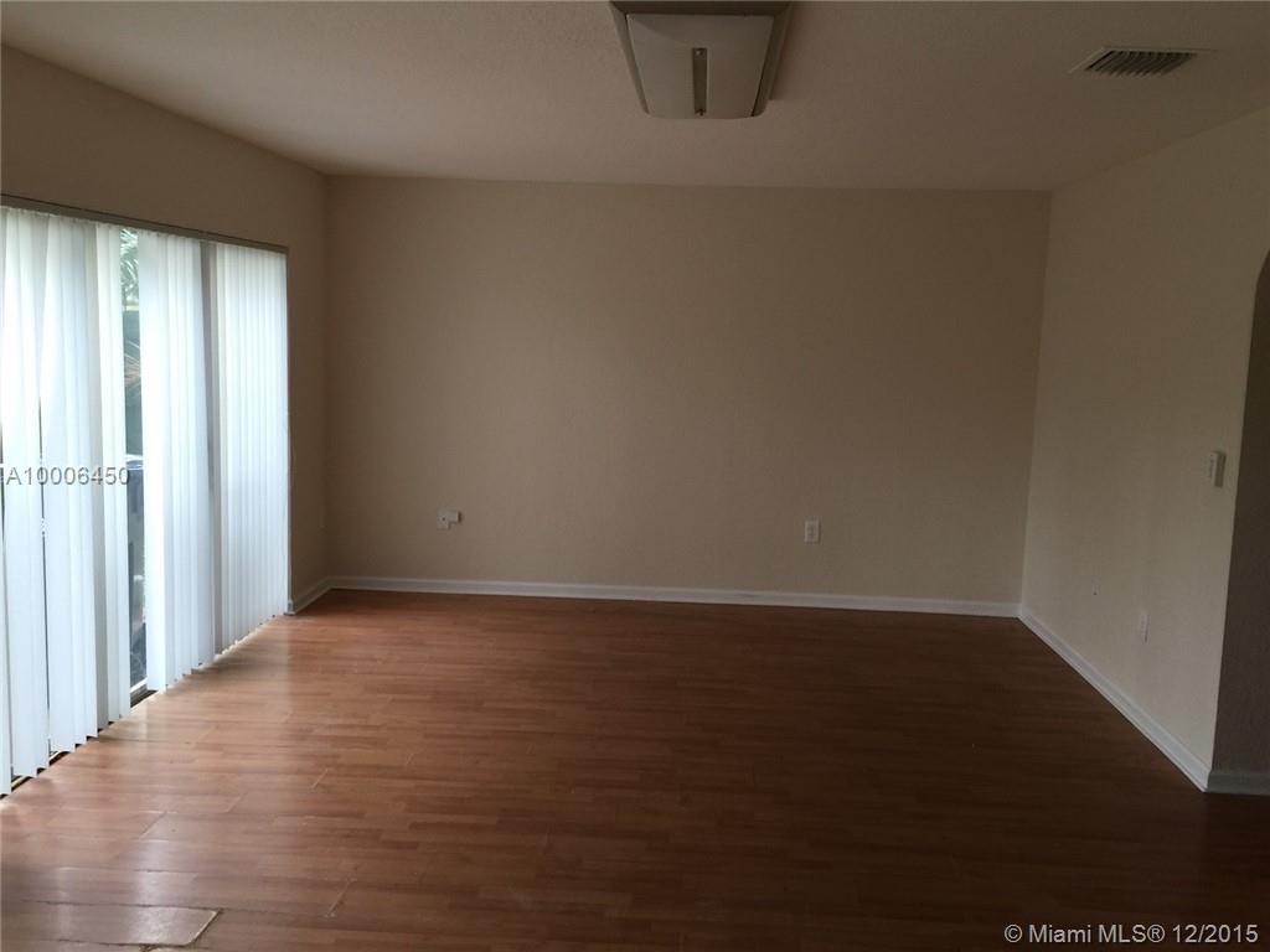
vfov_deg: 48.2
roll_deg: -2.1
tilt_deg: -7.4
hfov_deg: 61.7
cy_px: 476
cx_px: 635
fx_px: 1064
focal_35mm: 29
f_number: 2.2
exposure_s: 1/40
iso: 32
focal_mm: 4.15
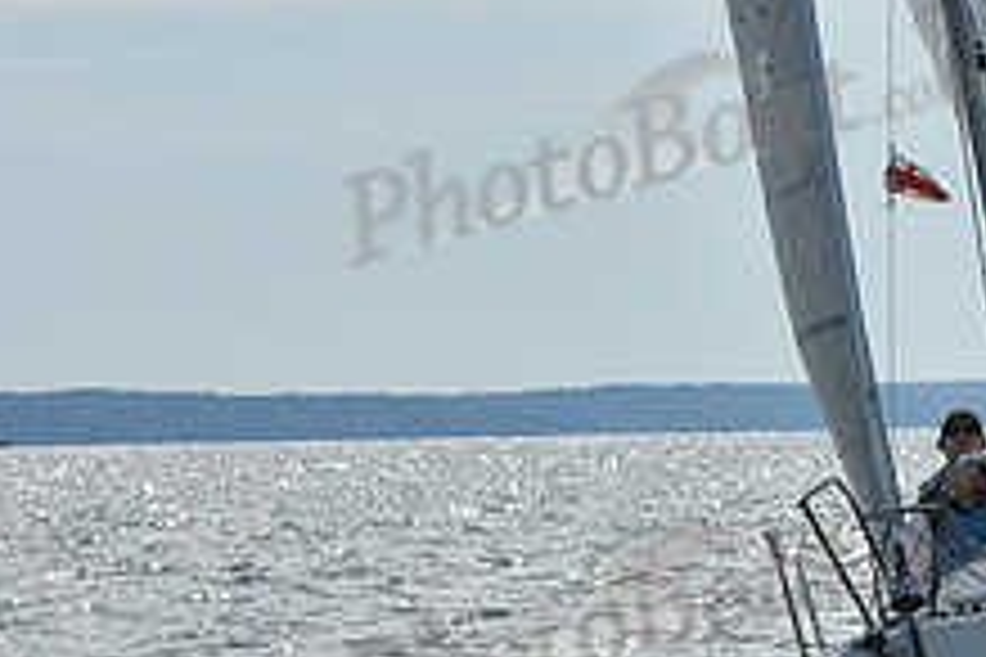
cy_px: 317
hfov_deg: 5.7
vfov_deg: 3.8
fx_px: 9804
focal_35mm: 358
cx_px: 1216
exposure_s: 1/1000
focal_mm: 135
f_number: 13
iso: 320
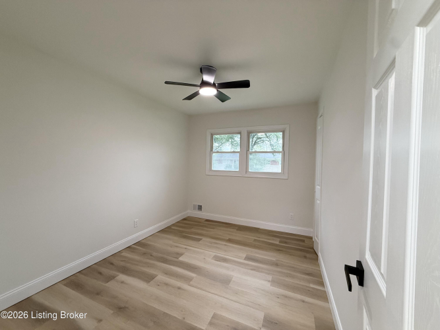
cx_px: 220
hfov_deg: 102.1
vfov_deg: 85.7
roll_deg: -0.8
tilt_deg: -1.8
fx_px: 178
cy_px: 165
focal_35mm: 14
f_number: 2.2
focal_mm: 2.22
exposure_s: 1/120
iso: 250
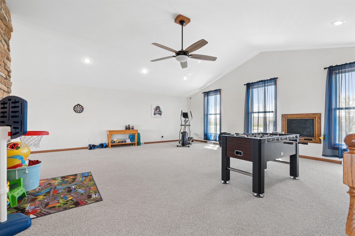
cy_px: 118
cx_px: 178
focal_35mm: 16
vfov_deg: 73.7
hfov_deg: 96.7
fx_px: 158
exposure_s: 1/20
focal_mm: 16
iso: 800
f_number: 10
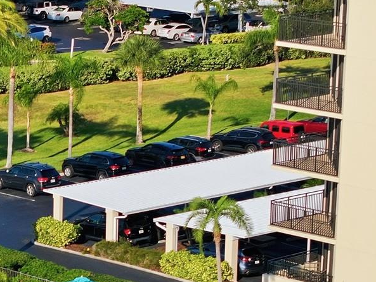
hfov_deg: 10.3
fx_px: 2052
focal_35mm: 189
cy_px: 335
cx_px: -74
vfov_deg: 7.8
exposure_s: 1/120
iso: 130
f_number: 2.8
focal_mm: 19.4
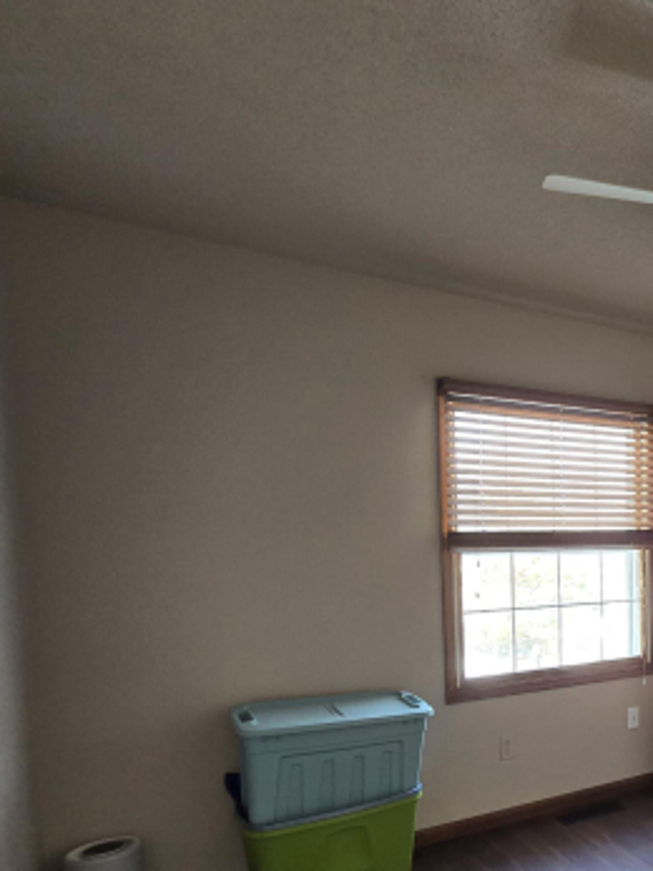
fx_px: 629
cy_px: 590
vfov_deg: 67.3
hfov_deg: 41.0
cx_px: 755
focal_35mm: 25
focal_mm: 2.2
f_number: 2.2
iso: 200
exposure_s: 1/60
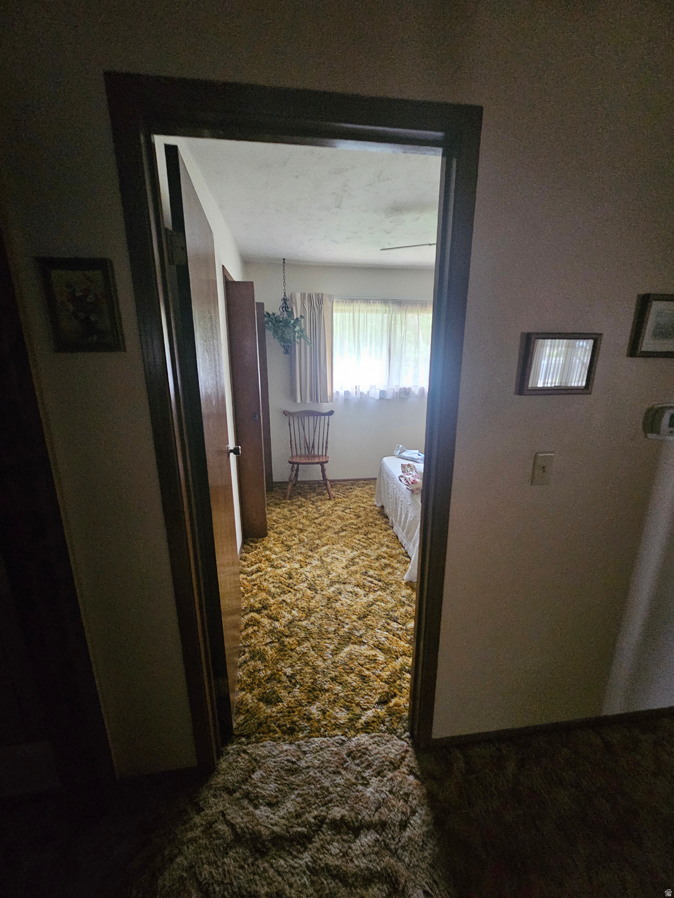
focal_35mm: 13
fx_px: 337
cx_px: 337
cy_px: 449
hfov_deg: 89.9
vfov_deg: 106.2
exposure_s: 1/24
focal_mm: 2.2
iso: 800
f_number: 2.2
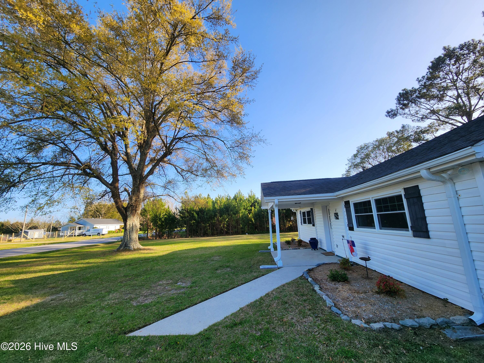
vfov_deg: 89.9
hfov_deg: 106.2
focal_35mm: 13
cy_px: 182
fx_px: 182
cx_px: 242
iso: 50
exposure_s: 1/805
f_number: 2.2
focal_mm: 2.2
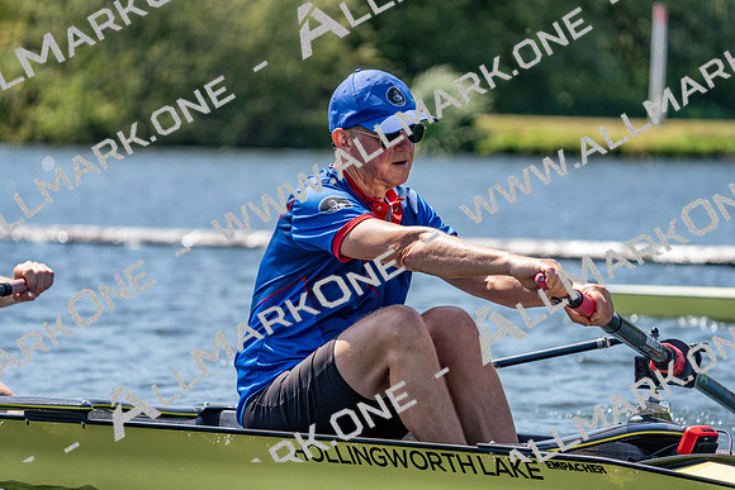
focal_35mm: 248
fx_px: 5064
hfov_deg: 8.3
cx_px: 368
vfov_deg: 5.5
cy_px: 245
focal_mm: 248
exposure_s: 1/2000
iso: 400
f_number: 5.6
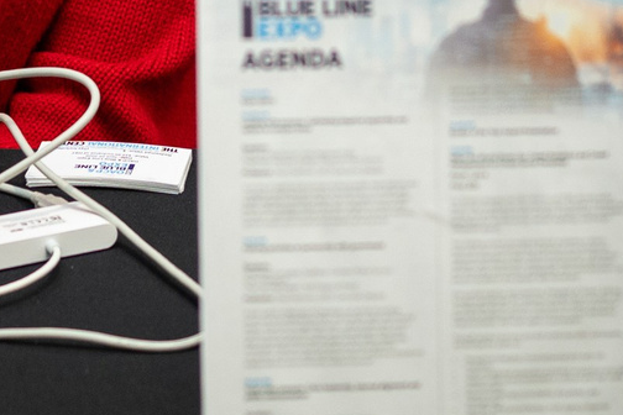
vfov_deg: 6.2
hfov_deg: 9.6
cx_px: 256
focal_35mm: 214
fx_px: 3703
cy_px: -478
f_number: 1.8
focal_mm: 35
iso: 640
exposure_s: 1/200
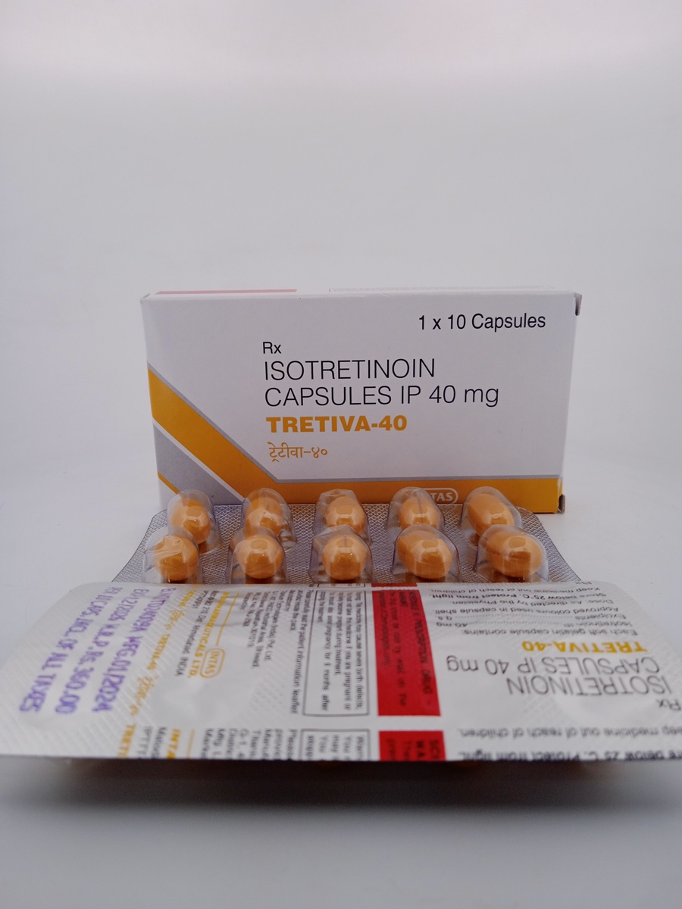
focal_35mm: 28
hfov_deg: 49.7
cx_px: 341
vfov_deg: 63.4
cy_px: 454
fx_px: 736
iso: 100
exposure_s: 1/164
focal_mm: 3.43
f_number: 2.2
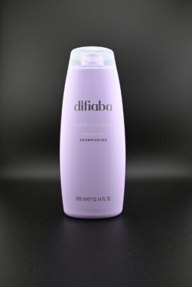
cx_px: 96
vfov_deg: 61.9
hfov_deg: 43.6
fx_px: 240
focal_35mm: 30
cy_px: 144
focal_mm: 20
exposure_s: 1/125
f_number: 3.8
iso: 900
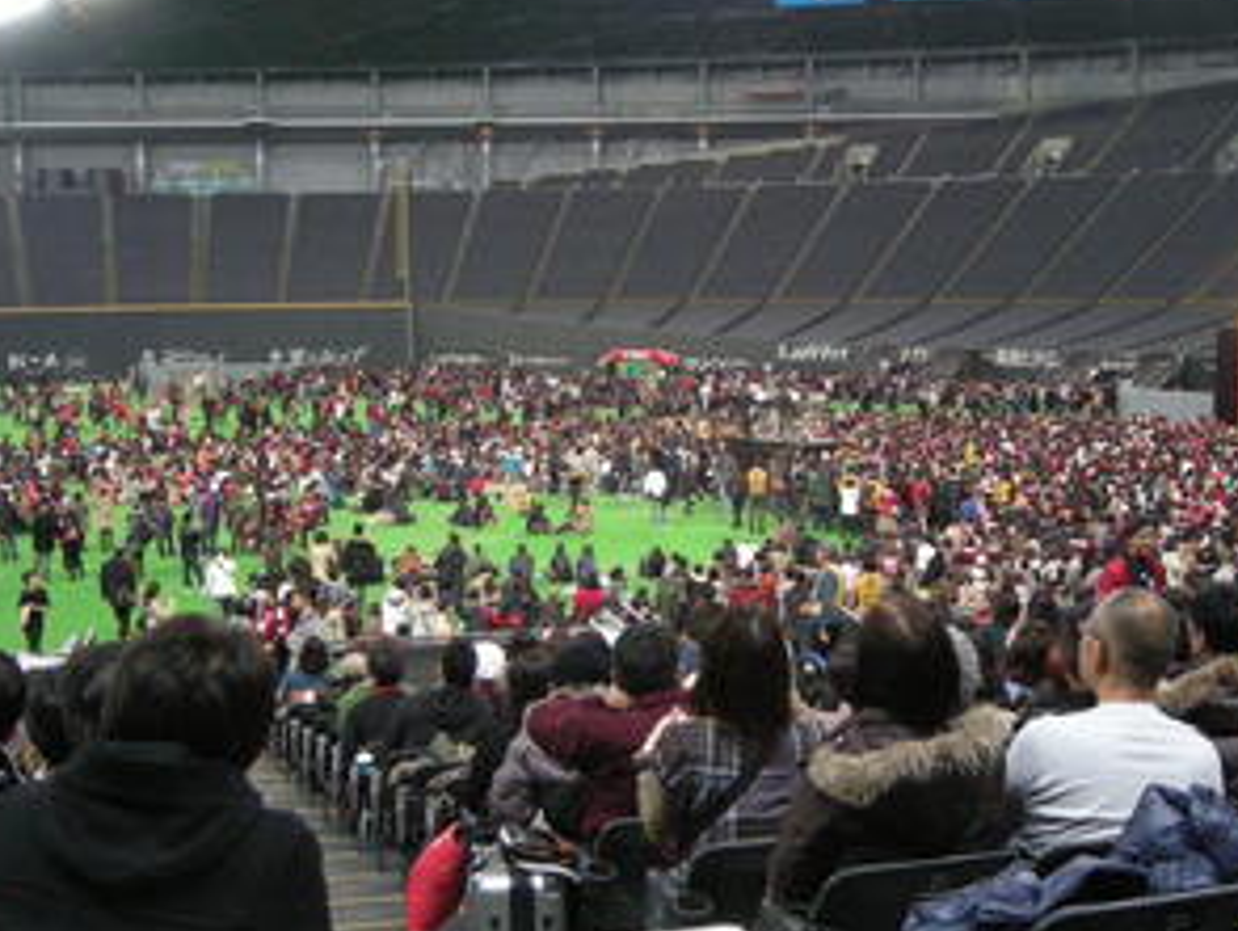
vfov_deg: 29.1
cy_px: 495
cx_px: 703
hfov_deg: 38.1
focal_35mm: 50
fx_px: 1790
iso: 400
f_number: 2.8
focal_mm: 5.7
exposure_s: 1/46.5
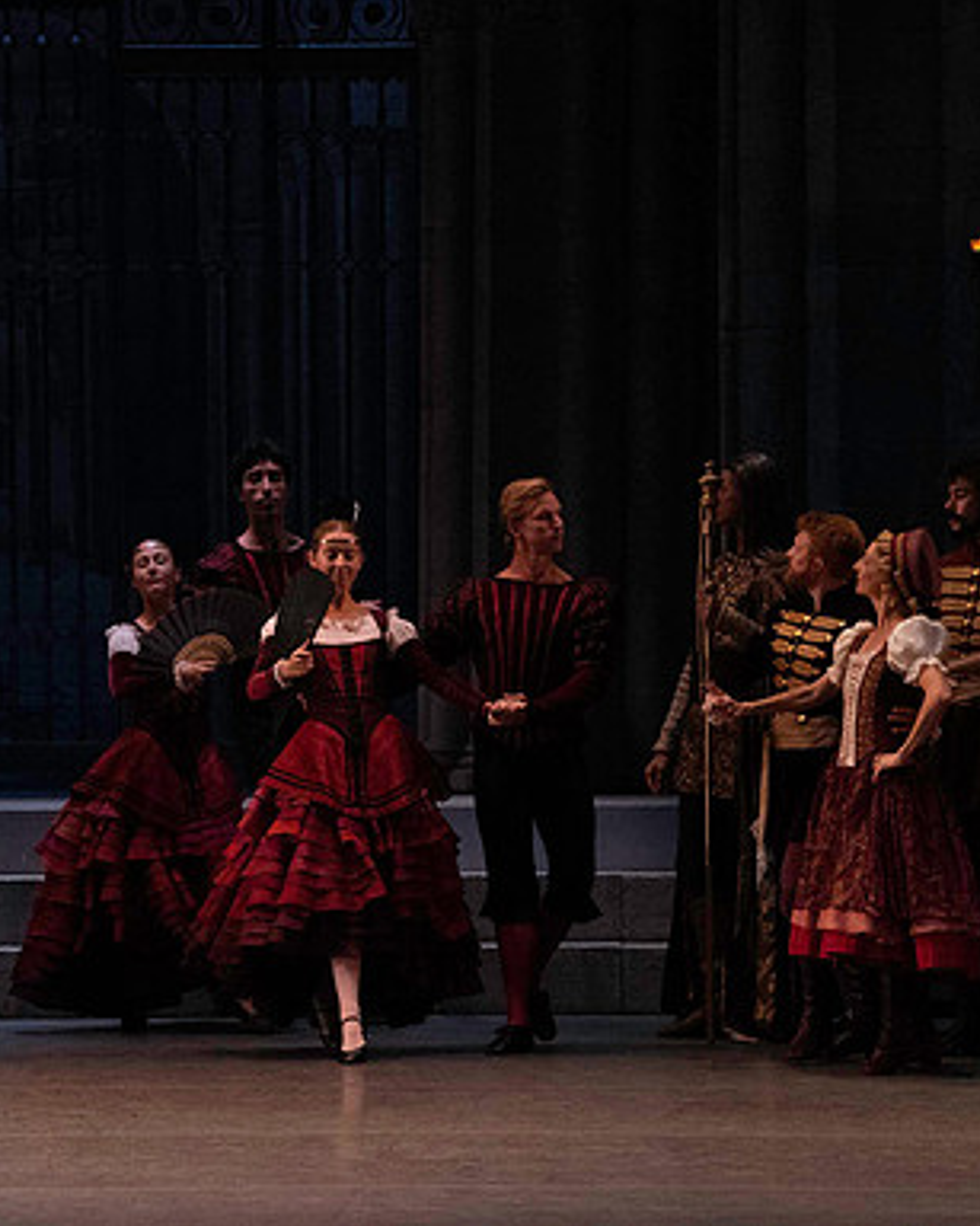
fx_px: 9720
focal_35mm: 268
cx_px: 310
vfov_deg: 7.2
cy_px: 615
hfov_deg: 5.8
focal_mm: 189
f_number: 7.1
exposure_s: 1/400
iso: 12800
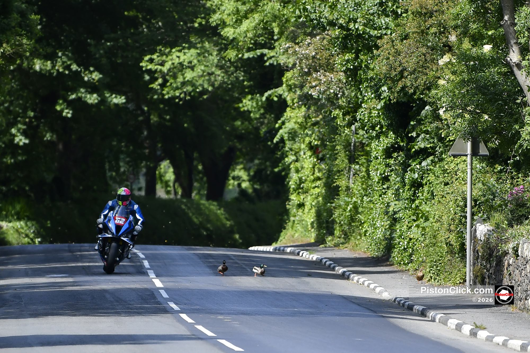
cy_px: 176
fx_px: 4416
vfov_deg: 4.6
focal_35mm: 300
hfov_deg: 6.9
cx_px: 265
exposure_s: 1/1250
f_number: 2.8
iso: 360
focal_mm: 200
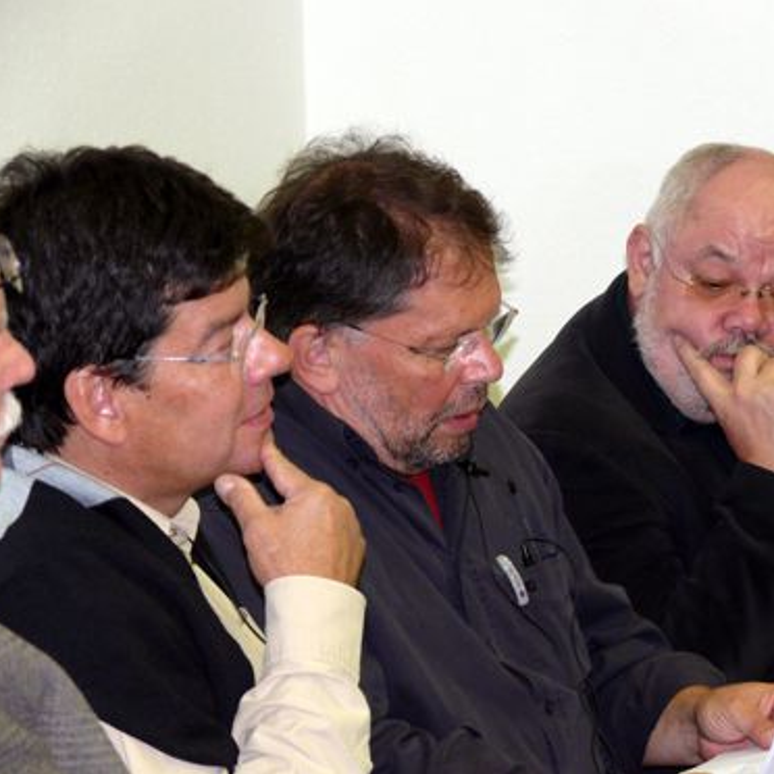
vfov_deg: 8.4
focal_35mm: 209
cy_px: 386
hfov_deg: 8.4
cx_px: 431
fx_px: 5287
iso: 200
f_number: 3.6
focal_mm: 37.2
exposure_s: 1/30
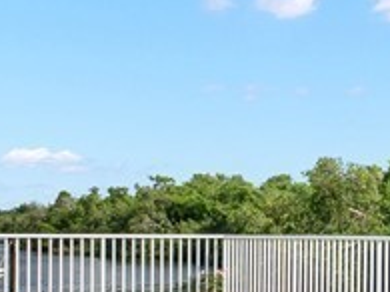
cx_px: 440
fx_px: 946
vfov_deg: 17.3
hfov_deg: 21.9
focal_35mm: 84
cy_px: 250
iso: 200
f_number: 7.1
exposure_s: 1/640
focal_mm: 8
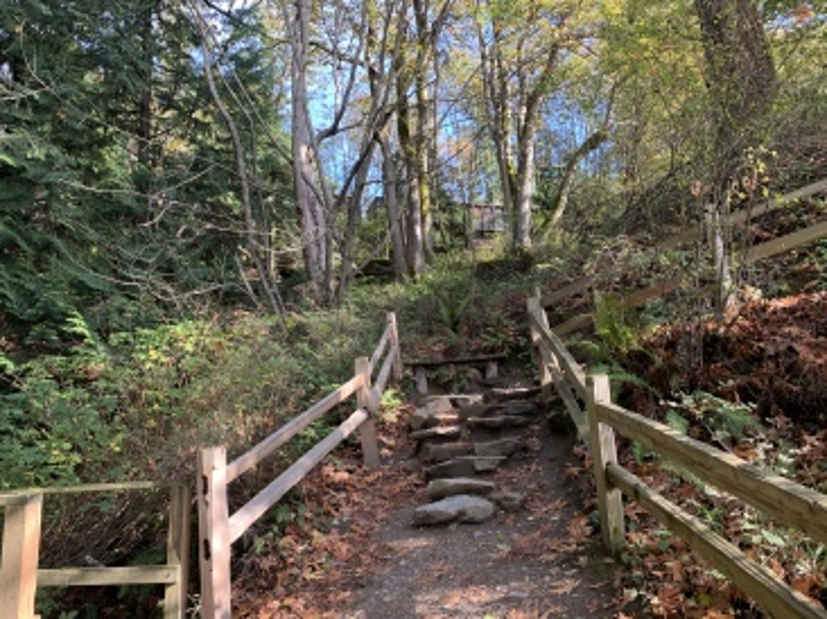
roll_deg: +3.6
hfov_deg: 67.3
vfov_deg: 53.0
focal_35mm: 26
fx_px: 621
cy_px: 310
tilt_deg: +13.8
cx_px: 414
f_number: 1.8
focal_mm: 4.25
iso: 32
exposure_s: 1/122
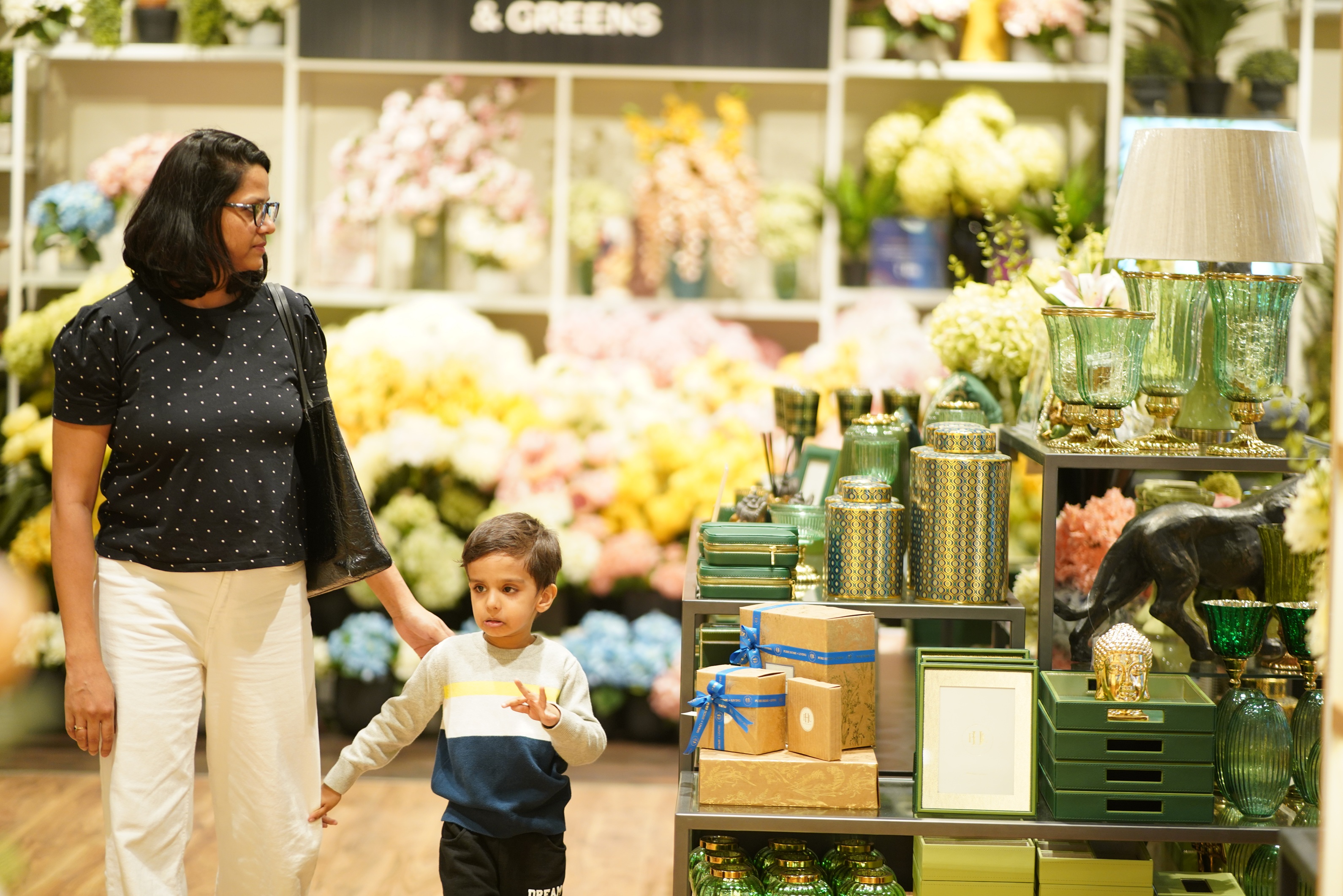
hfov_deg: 23.9
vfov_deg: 16.1
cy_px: 448
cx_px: 672
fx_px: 3171
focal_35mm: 85
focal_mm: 85
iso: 640
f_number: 1.4
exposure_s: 1/250
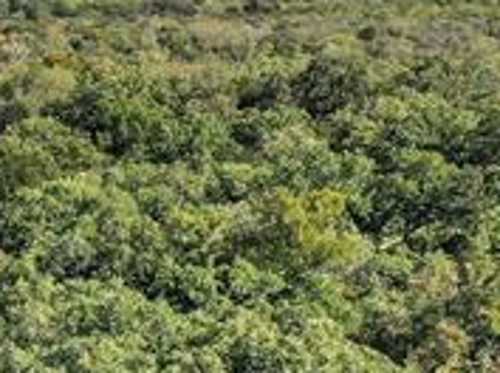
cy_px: 438
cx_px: -582
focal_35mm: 156
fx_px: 2249
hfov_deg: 11.2
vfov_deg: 9.4
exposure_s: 1/500
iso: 100
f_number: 5.6
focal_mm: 10.26
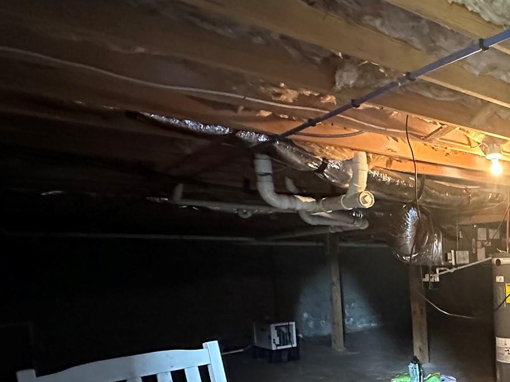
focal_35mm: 33
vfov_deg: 40.9
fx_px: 486
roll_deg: +1.1
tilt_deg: -6.2
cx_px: 552
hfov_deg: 43.7
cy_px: 315
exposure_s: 1/30
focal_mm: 2.22
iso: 1600
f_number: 2.2
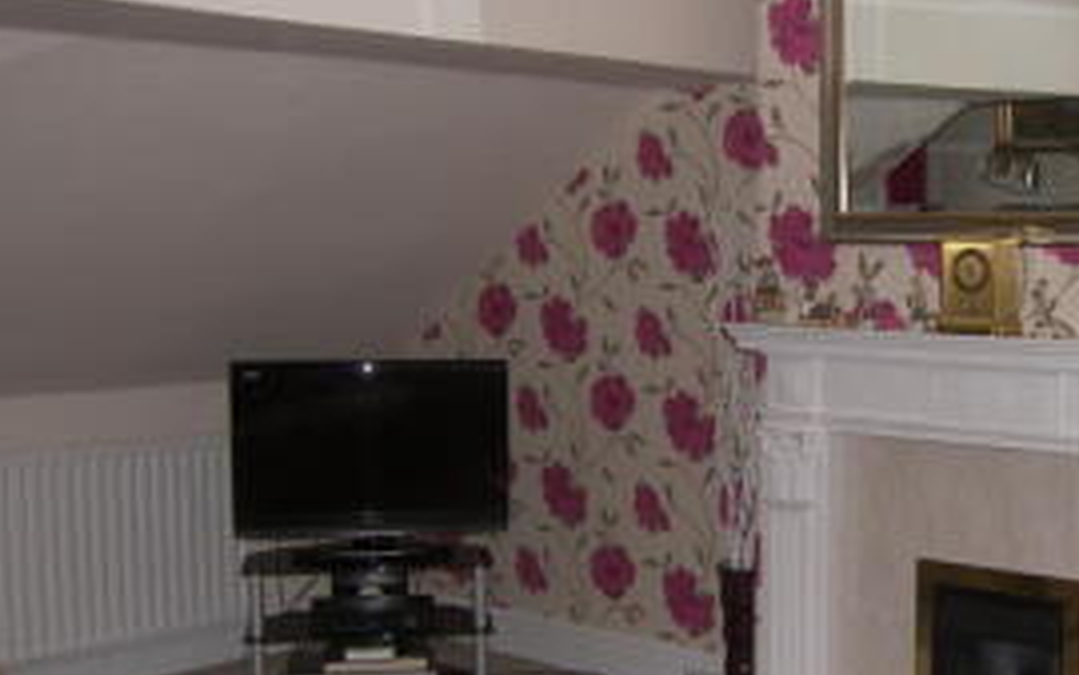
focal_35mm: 55
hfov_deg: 35.8
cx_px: 845
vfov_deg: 23.6
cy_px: 381
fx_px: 1618
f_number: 2.8
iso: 50
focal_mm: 5
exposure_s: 1/125
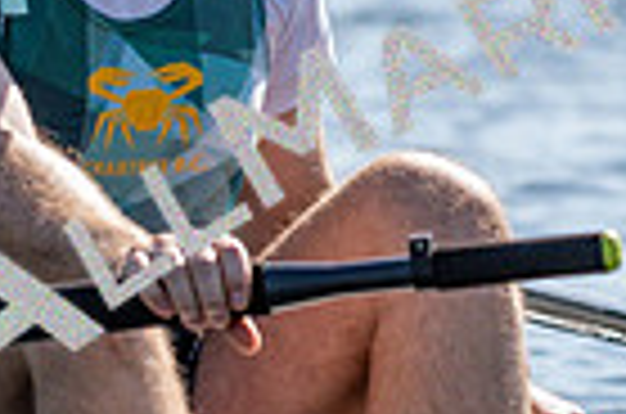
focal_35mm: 1076
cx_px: -464
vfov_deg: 1.3
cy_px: 11
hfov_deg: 1.9
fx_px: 18668
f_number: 5.6
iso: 400
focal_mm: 257
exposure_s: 1/2000
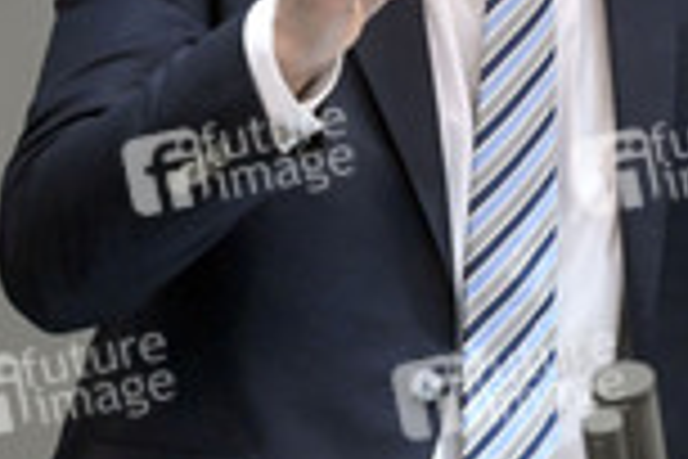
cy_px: 50
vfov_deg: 1.1
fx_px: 23677
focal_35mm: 1239
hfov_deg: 1.7
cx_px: 569
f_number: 5.6
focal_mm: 420
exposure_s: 1/400
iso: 8000
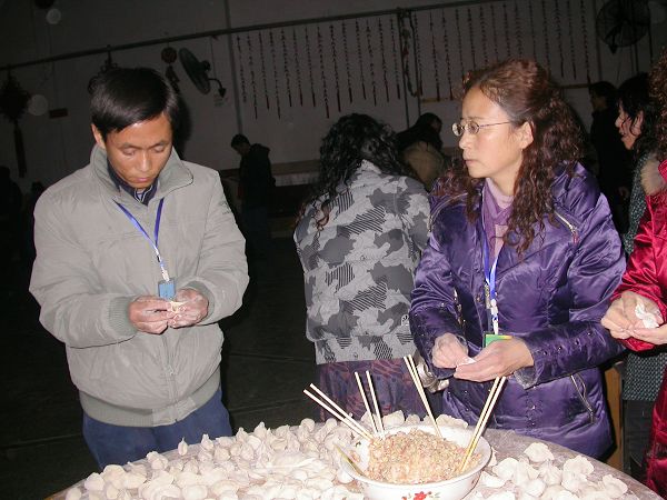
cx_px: 334
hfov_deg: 49.0
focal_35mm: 38
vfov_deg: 37.7
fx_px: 732
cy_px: 250
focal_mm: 7.85
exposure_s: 1/60
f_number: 2.6
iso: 100
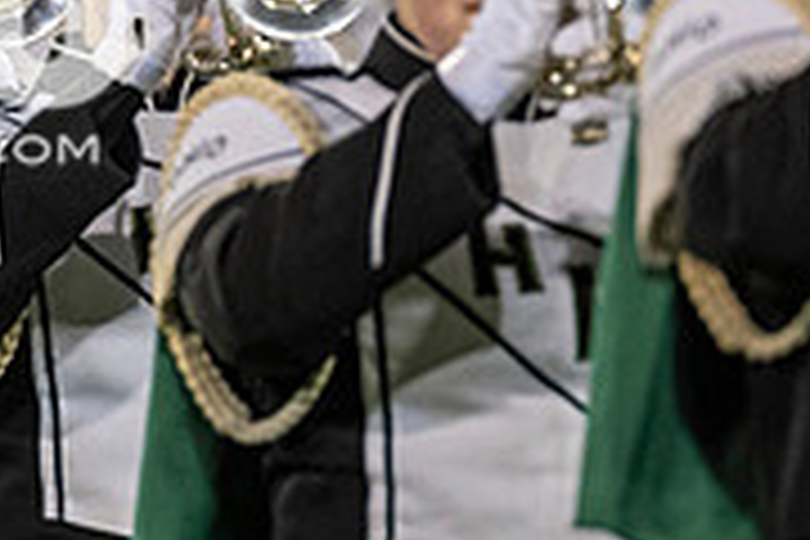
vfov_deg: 1.4
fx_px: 21801
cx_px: -212
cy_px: -14
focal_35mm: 969
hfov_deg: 2.1
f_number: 2.8
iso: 1000
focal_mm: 200
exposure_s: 1/500
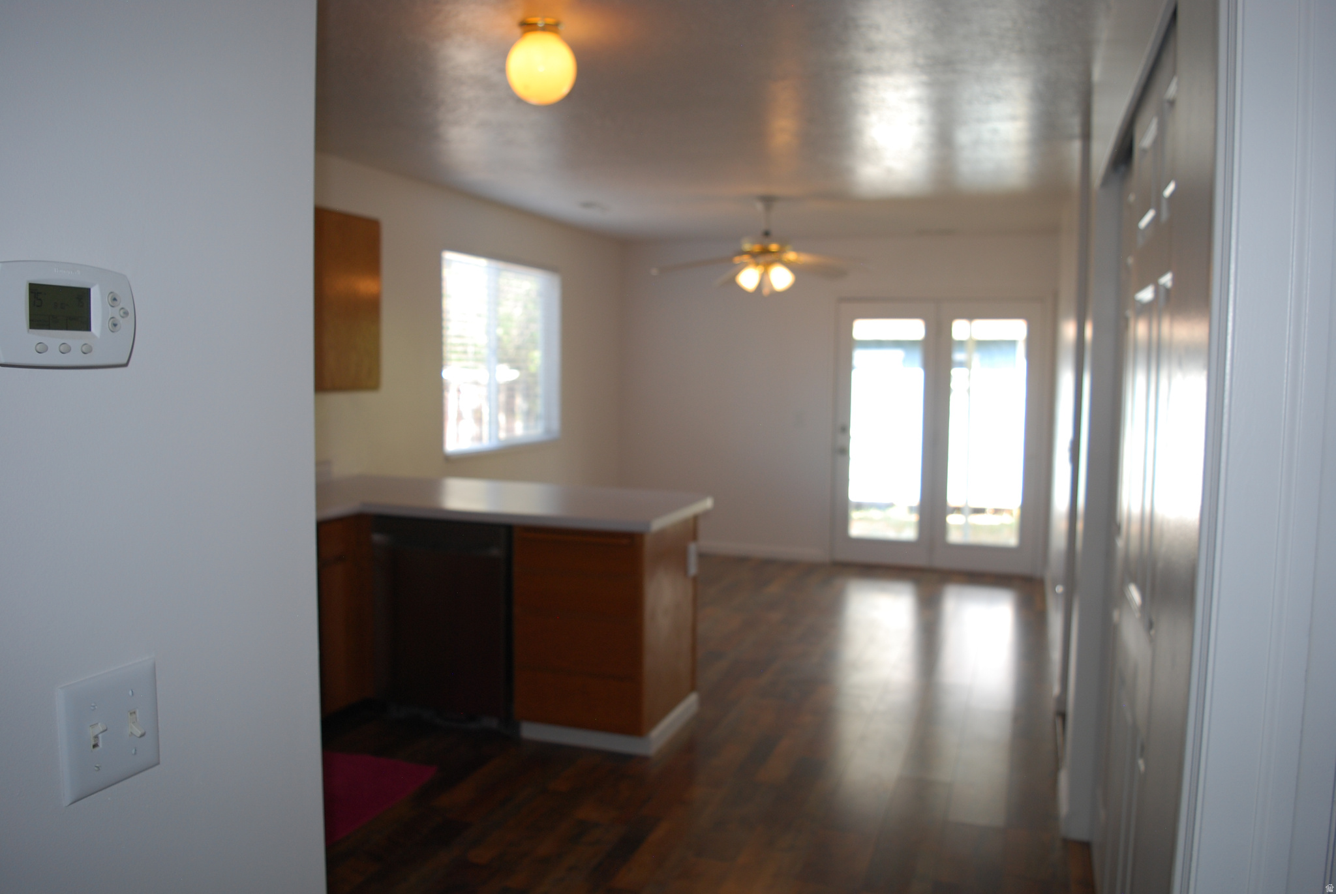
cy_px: 447
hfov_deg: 67.3
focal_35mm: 27
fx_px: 1003
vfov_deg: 48.1
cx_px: 668
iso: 200
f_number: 3.5
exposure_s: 1/60
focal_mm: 18
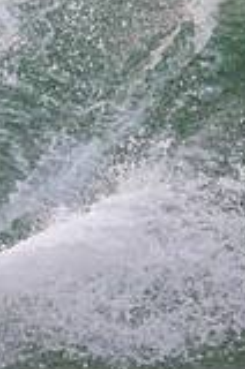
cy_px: 61
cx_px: -479
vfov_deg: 0.6
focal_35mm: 3479
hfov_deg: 0.4
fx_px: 35667
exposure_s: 1/1600
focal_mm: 800
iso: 4500
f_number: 11
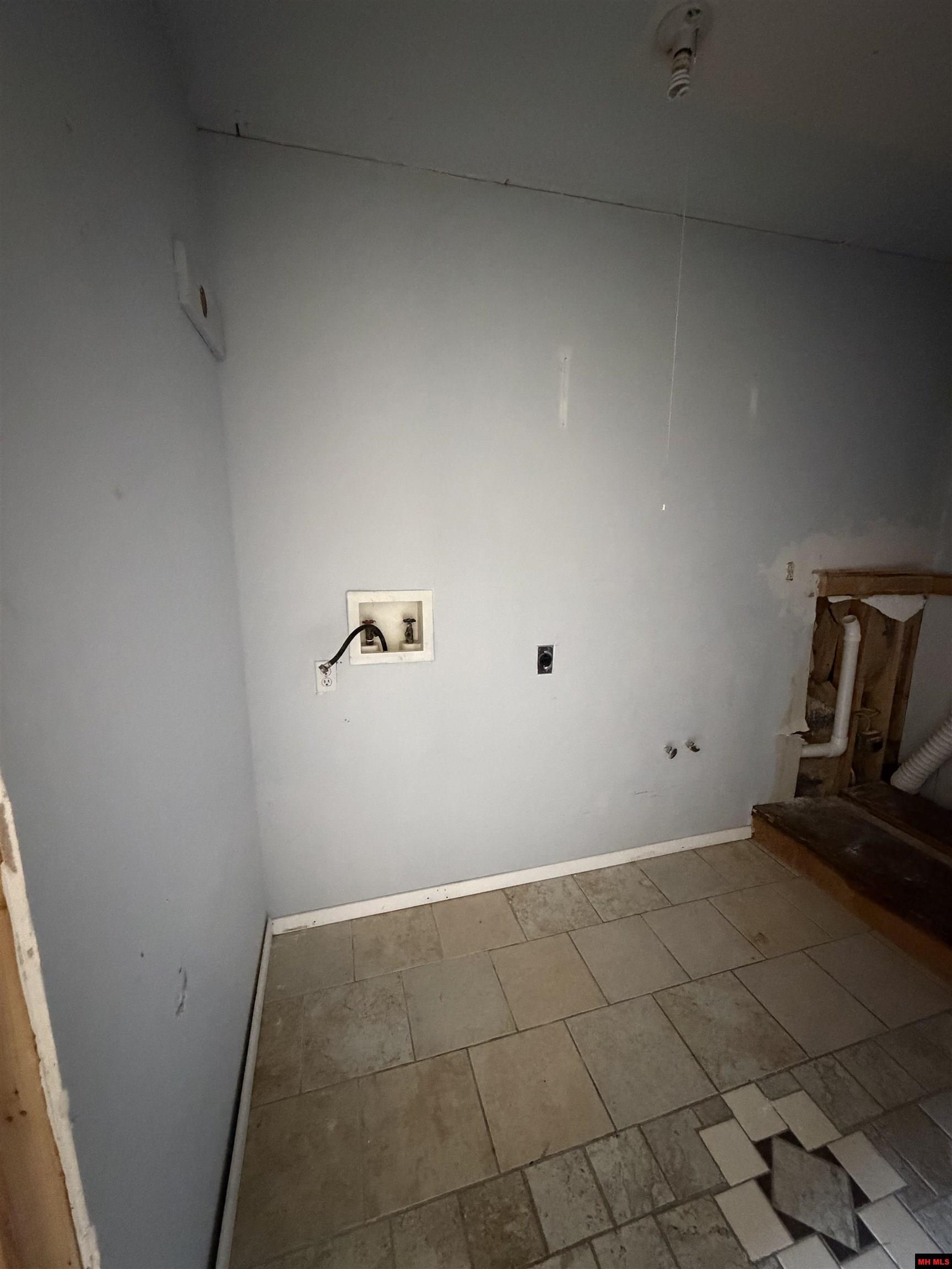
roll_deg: +0.0
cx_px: 476
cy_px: 634
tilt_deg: -12.6
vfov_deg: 102.1
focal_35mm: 14
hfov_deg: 85.7
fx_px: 513
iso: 1250
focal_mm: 2.22
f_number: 2.2
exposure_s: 1/40
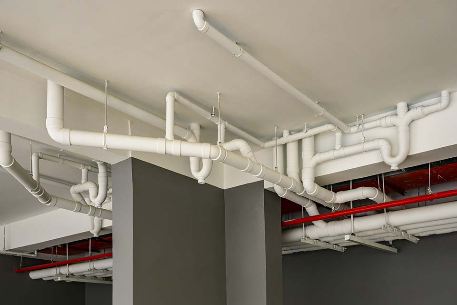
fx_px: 438
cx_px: 228
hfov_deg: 55.1
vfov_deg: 38.4
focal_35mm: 34
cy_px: 152
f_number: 5.6
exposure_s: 1/200
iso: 500
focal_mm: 34.5
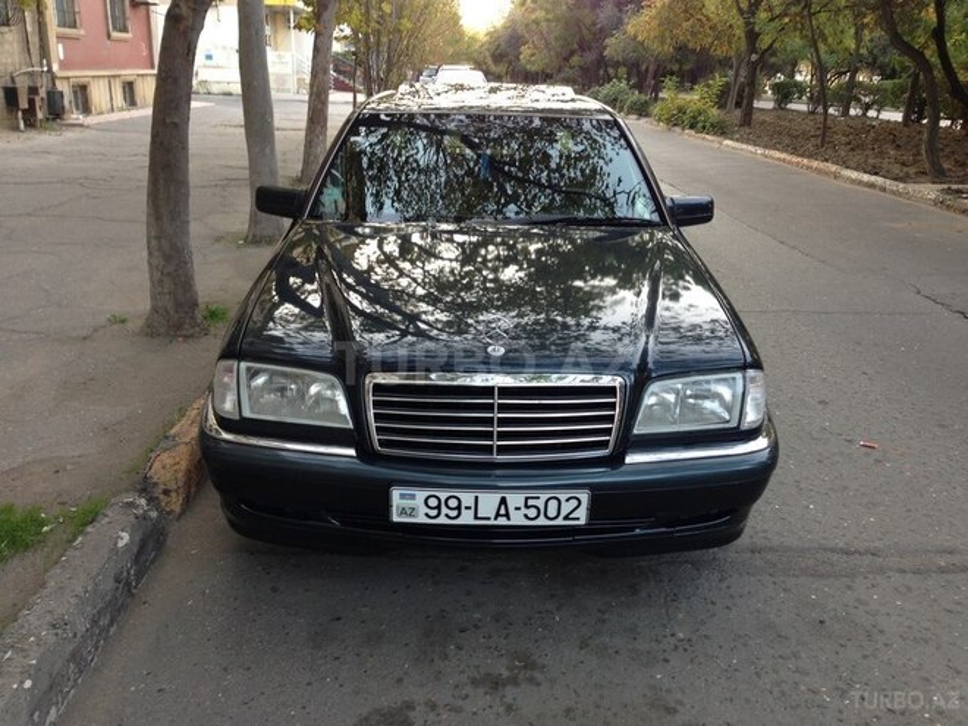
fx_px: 923
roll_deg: -1.4
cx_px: 484
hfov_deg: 55.4
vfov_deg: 42.9
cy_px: 363
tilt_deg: -18.7
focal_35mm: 33
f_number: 2.4
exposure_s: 1/60
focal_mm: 4.12
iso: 50
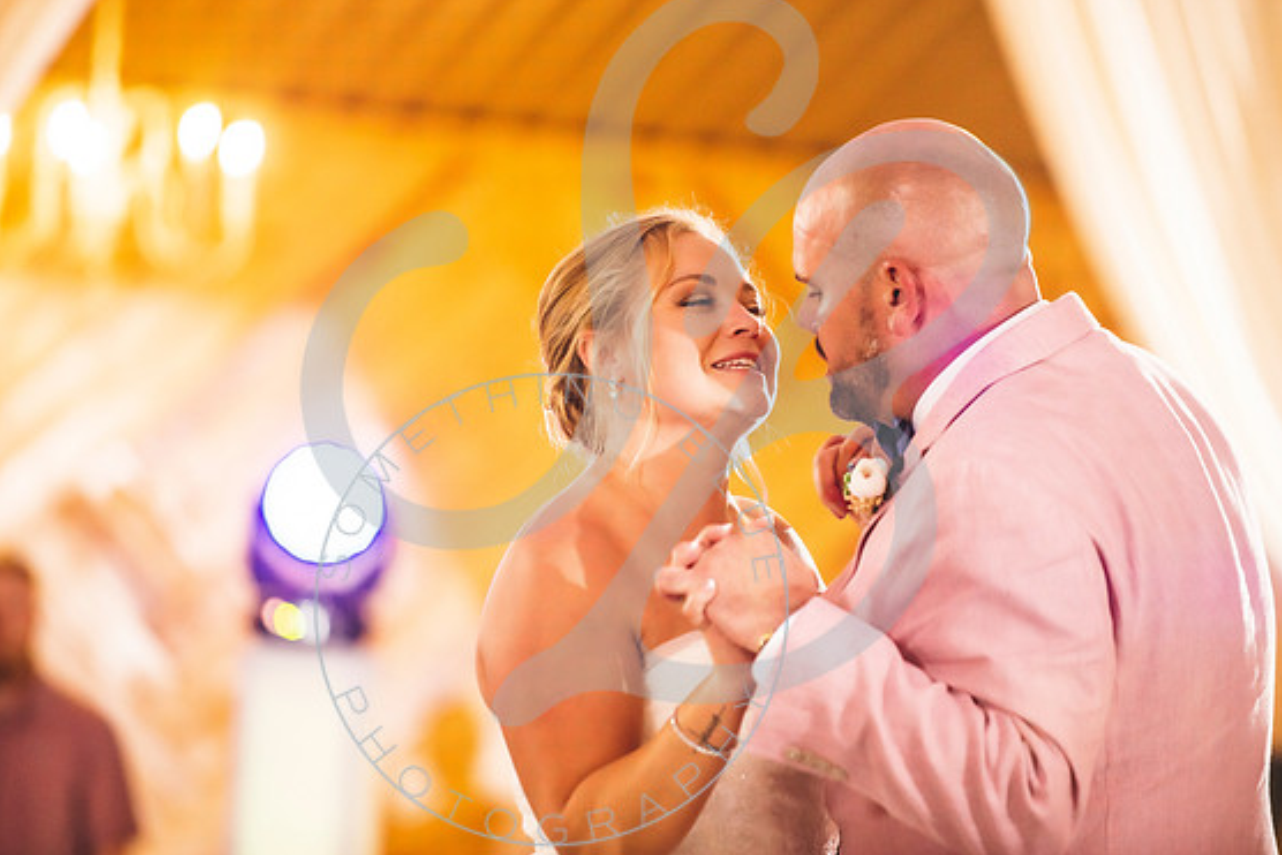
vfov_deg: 6.5
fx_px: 7551
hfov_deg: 9.7
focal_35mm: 212
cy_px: 416
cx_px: 666
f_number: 2.8
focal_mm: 200
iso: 1600
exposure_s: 1/200
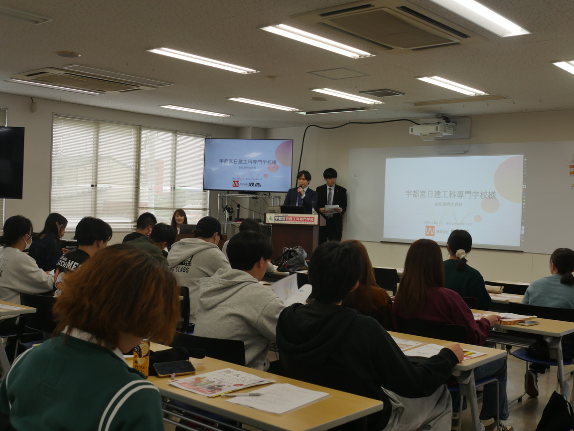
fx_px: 663
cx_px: 287
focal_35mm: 40
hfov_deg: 46.8
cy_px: 216
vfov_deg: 36.0
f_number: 6.3
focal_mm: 20
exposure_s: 1/60
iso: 250
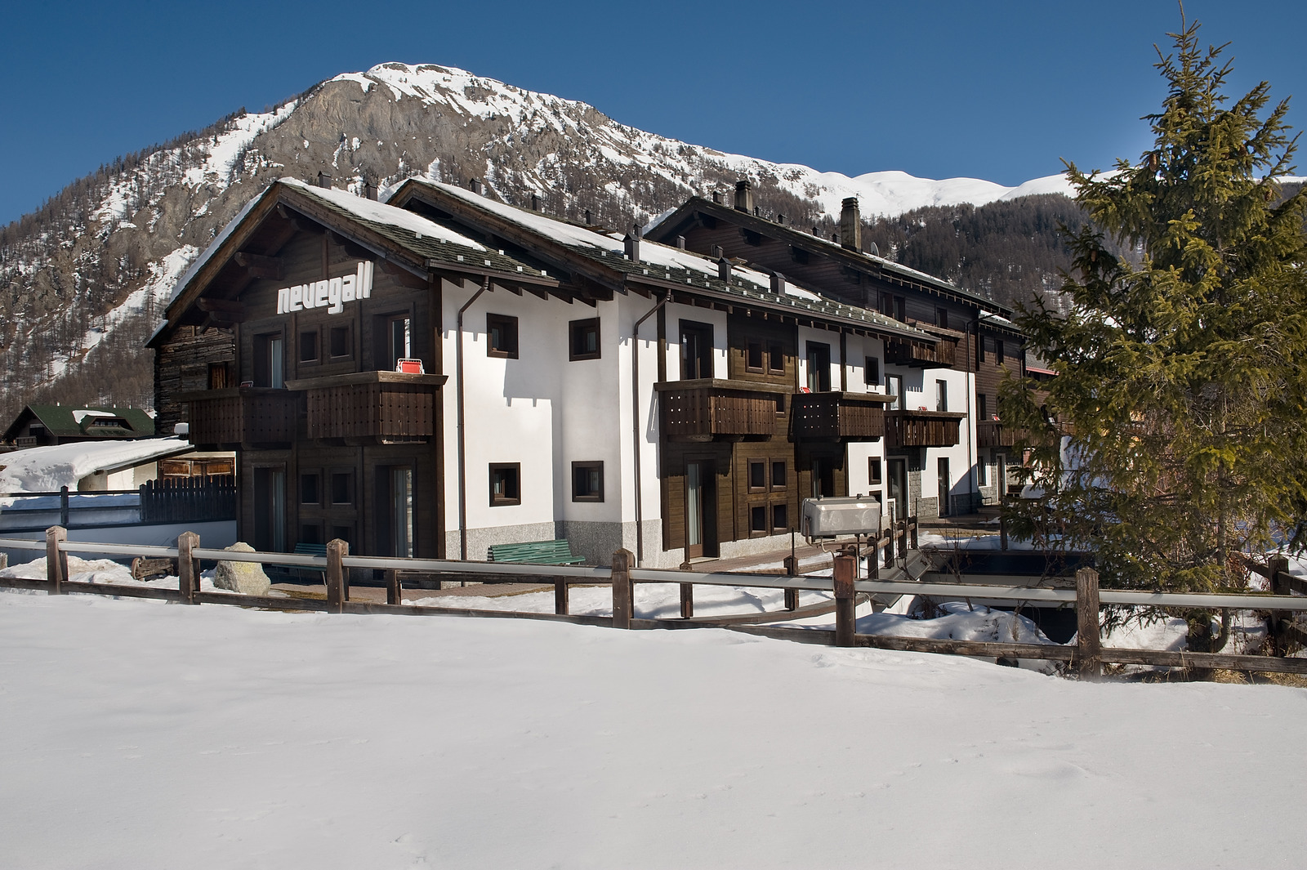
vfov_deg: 46.4
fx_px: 1016
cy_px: 435
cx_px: 654
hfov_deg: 65.5
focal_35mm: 28
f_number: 16
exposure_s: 1/125
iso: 200
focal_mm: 28
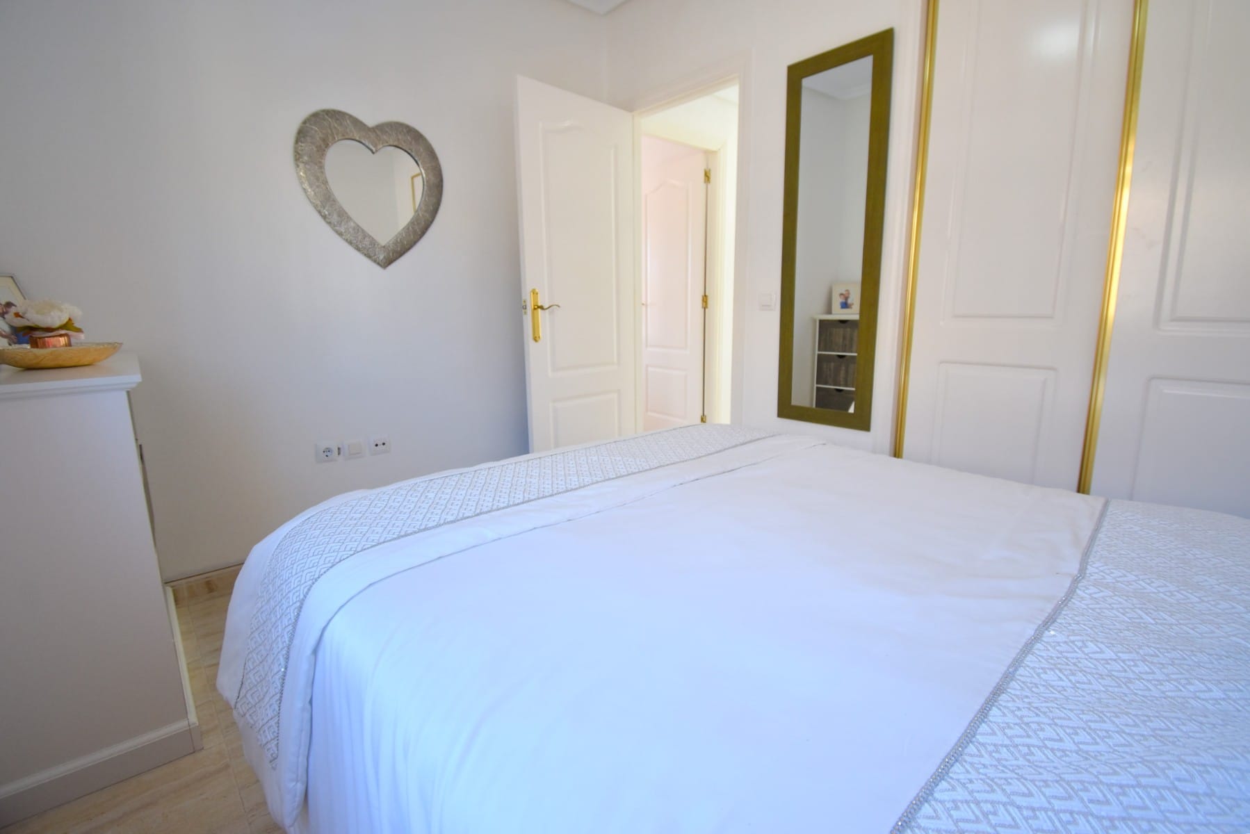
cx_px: 625
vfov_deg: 77.4
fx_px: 521
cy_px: 417
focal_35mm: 15
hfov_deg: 100.4
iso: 400
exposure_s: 1/100
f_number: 5
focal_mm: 10
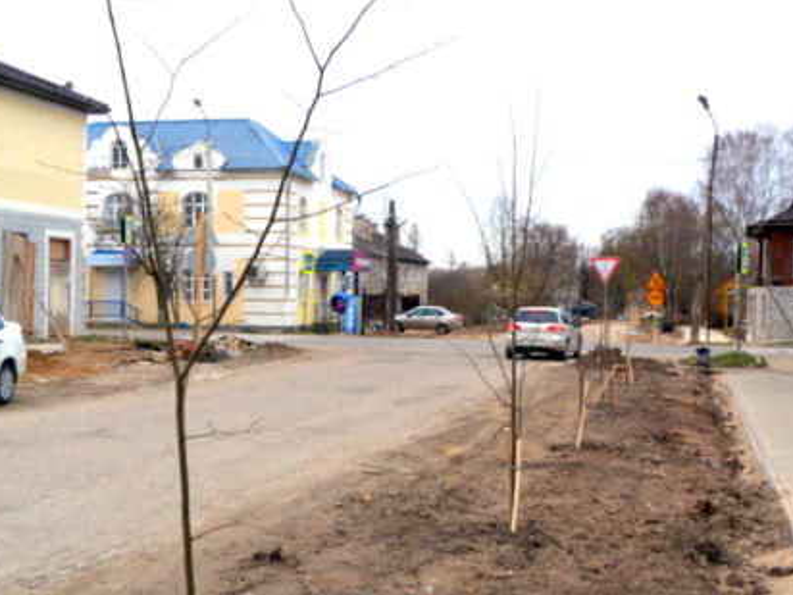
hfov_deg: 33.8
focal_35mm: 57
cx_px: 393
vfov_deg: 25.6
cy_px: 342
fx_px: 1306
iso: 80
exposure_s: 1/400
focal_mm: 8.5
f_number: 5.6
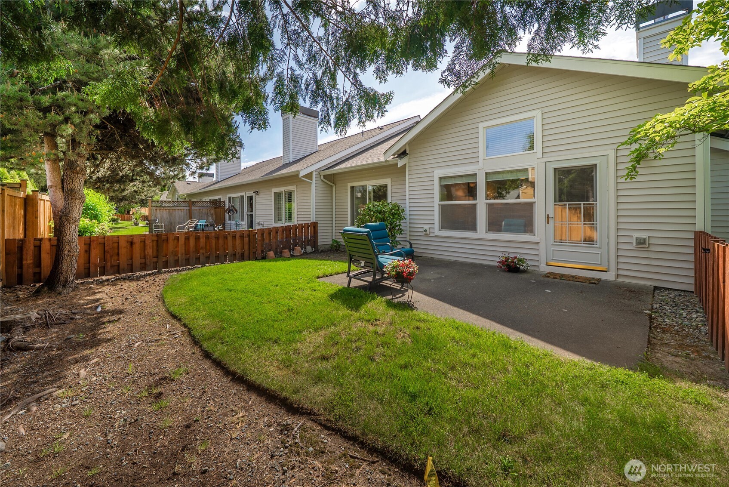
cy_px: 244
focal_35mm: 13
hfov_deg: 108.3
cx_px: 364
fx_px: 263
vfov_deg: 85.5
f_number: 7.1
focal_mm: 13
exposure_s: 1/125
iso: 80
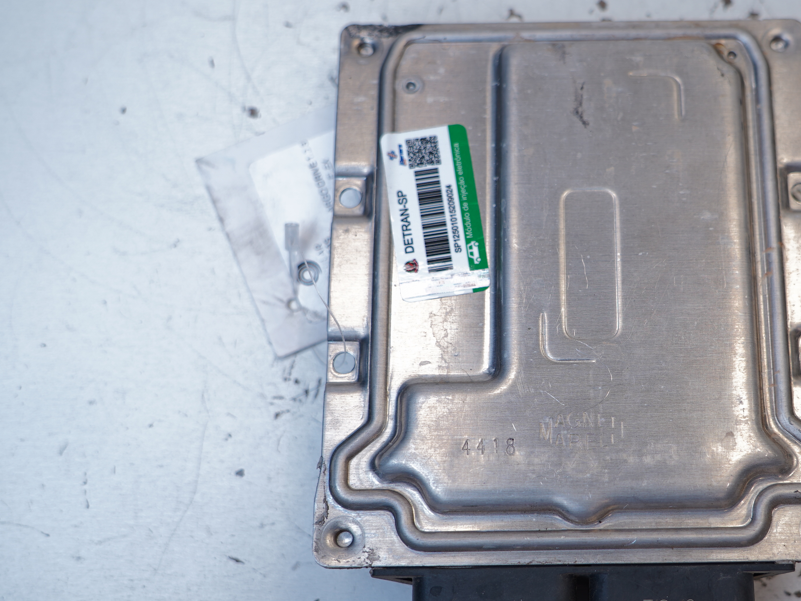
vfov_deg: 28.5
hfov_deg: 36.8
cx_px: 573
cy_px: 362
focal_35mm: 51
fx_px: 1180
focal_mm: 25
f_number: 2.8
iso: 100
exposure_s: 1/80
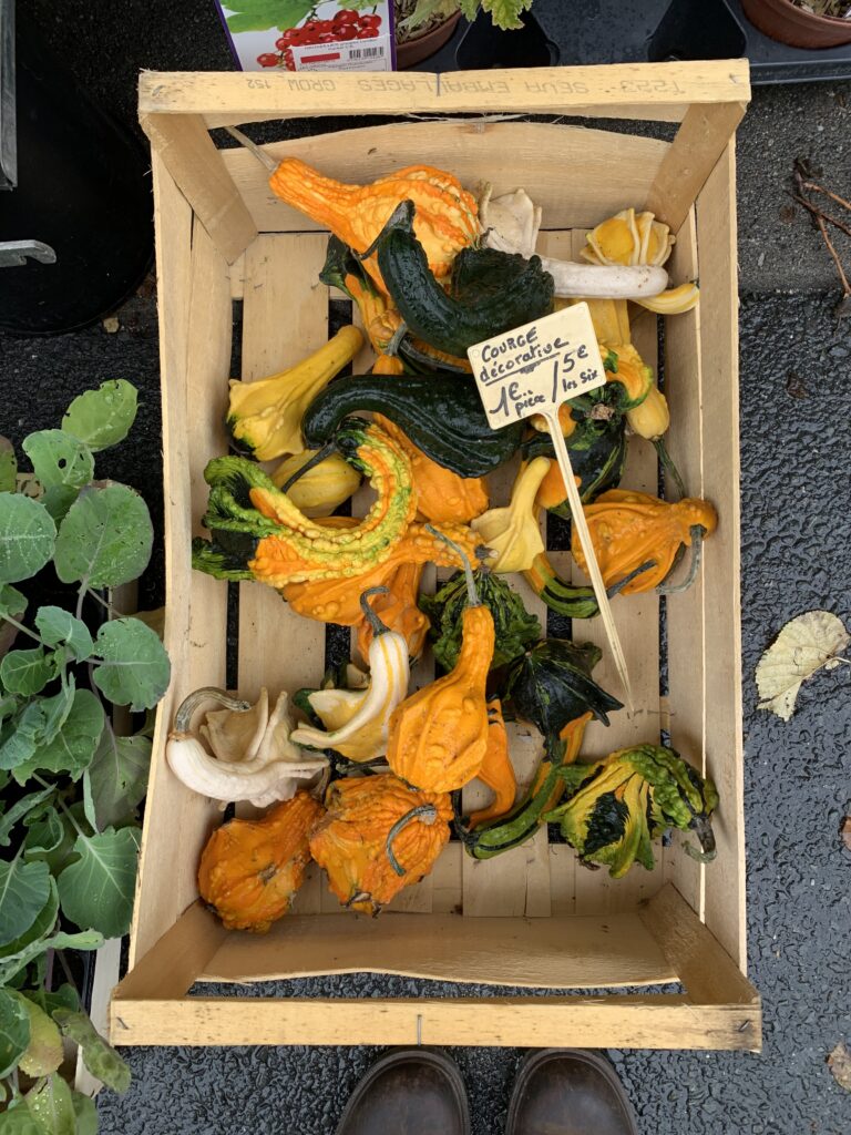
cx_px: 426
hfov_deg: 53.1
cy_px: 568
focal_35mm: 26
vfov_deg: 67.3
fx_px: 852
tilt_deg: -88.5
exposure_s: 1/122
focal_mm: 4.25
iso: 32
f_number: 1.8
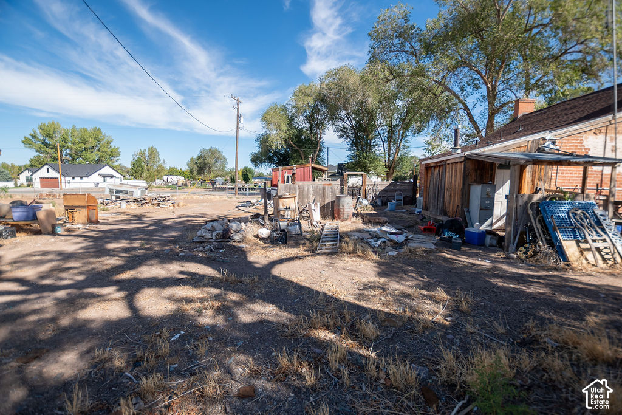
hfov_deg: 100.4
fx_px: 259
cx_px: 311
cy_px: 208
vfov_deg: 77.3
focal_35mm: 15
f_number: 4
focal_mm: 10
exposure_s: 1/640
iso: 100
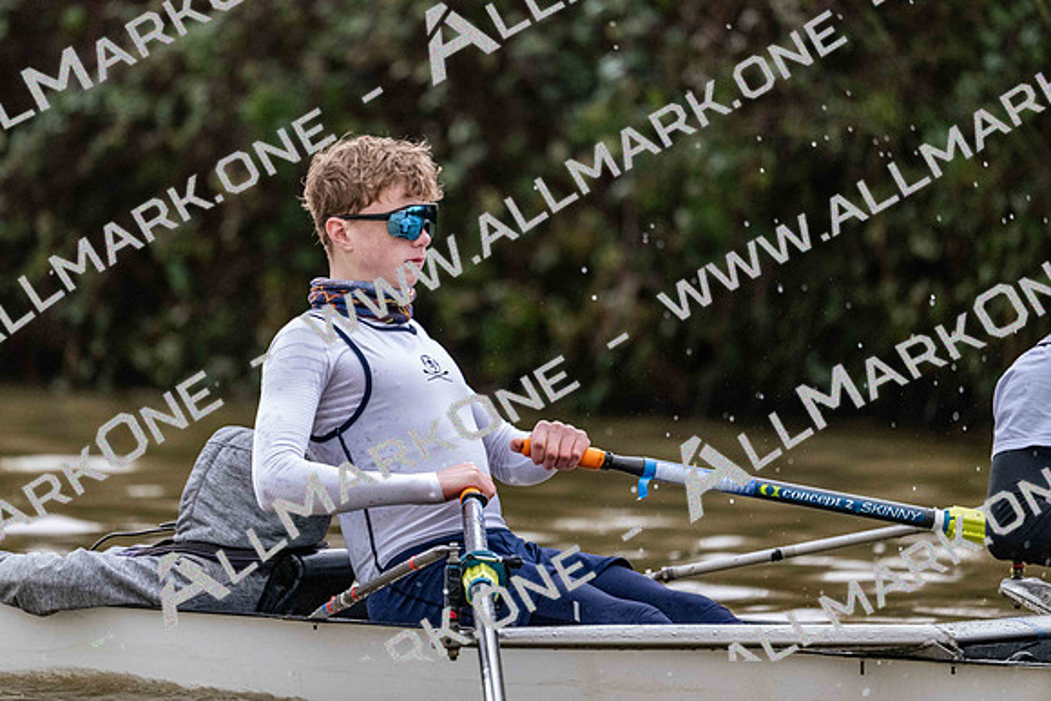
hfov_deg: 5.2
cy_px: 350
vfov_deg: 3.4
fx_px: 11680
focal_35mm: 400
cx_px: 526
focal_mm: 400
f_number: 4.5
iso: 5000
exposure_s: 1/1600
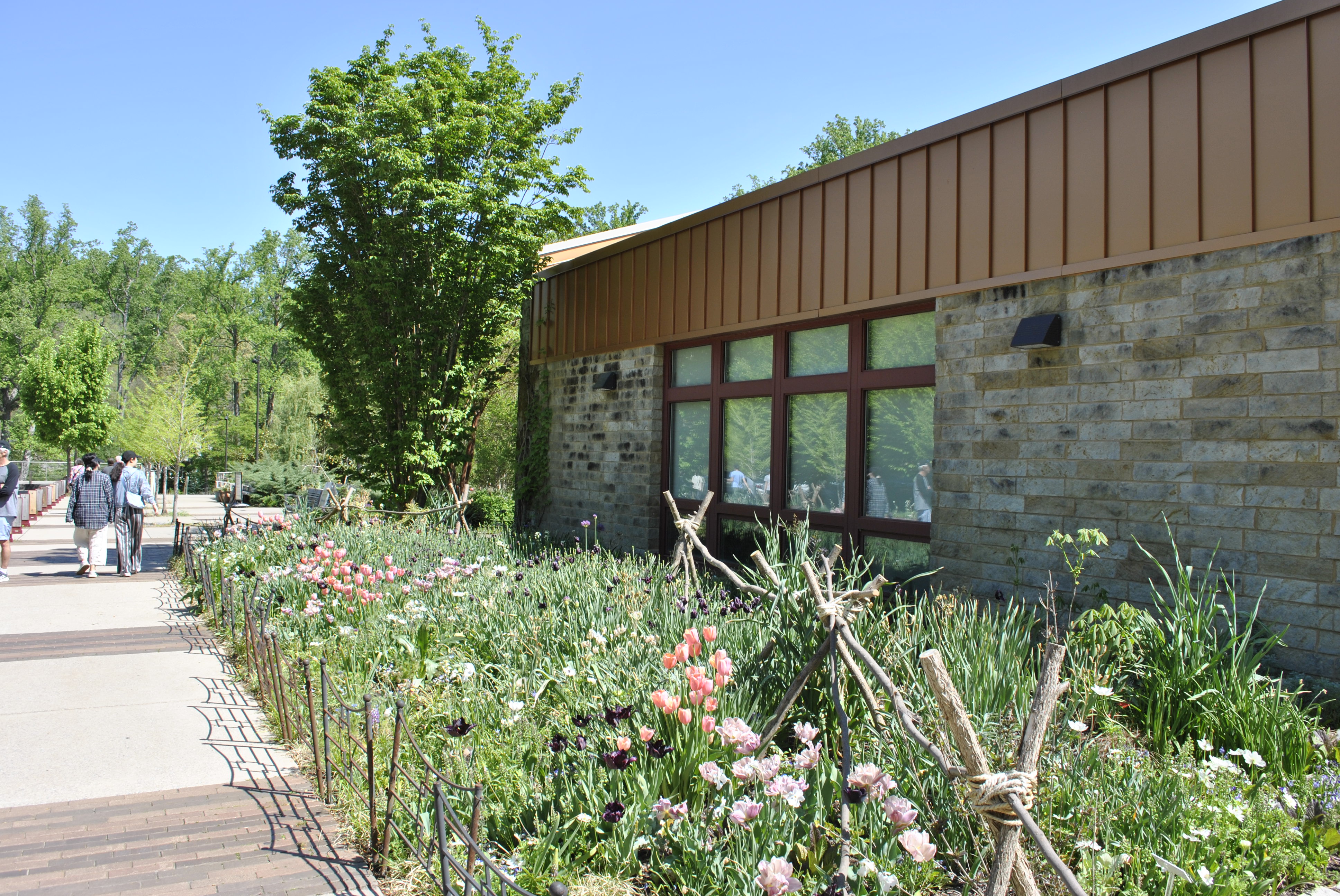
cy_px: 448
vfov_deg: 48.0
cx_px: 670
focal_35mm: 27
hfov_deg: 67.3
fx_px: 1006
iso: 100
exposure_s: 1/125
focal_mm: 18
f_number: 8
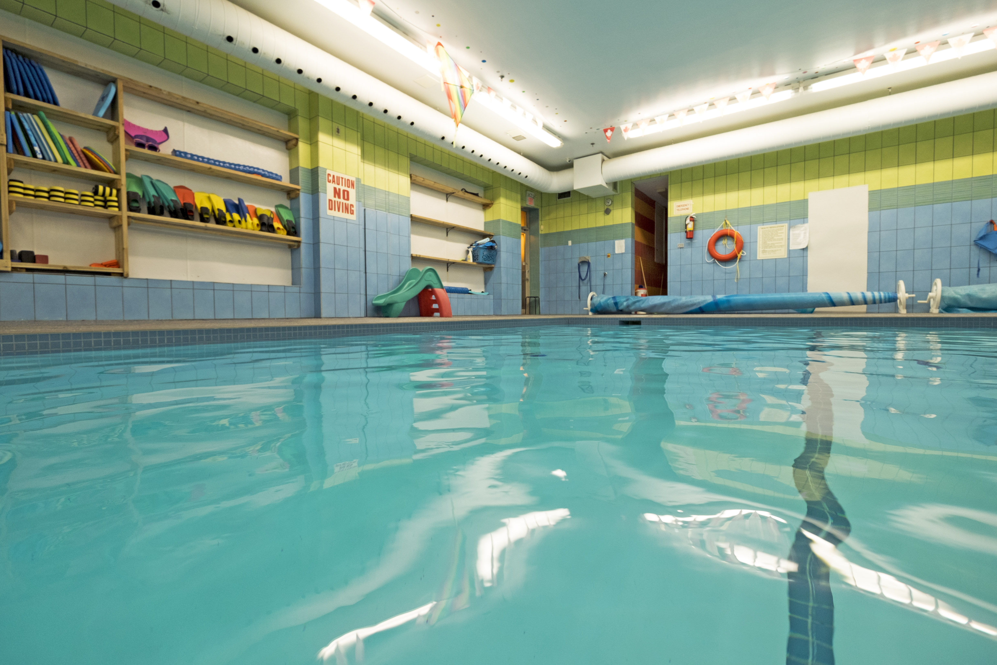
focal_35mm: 15
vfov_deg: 77.3
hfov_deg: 100.4
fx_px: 415
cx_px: 498
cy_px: 332
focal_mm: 10
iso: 800
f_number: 4
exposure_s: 1/45
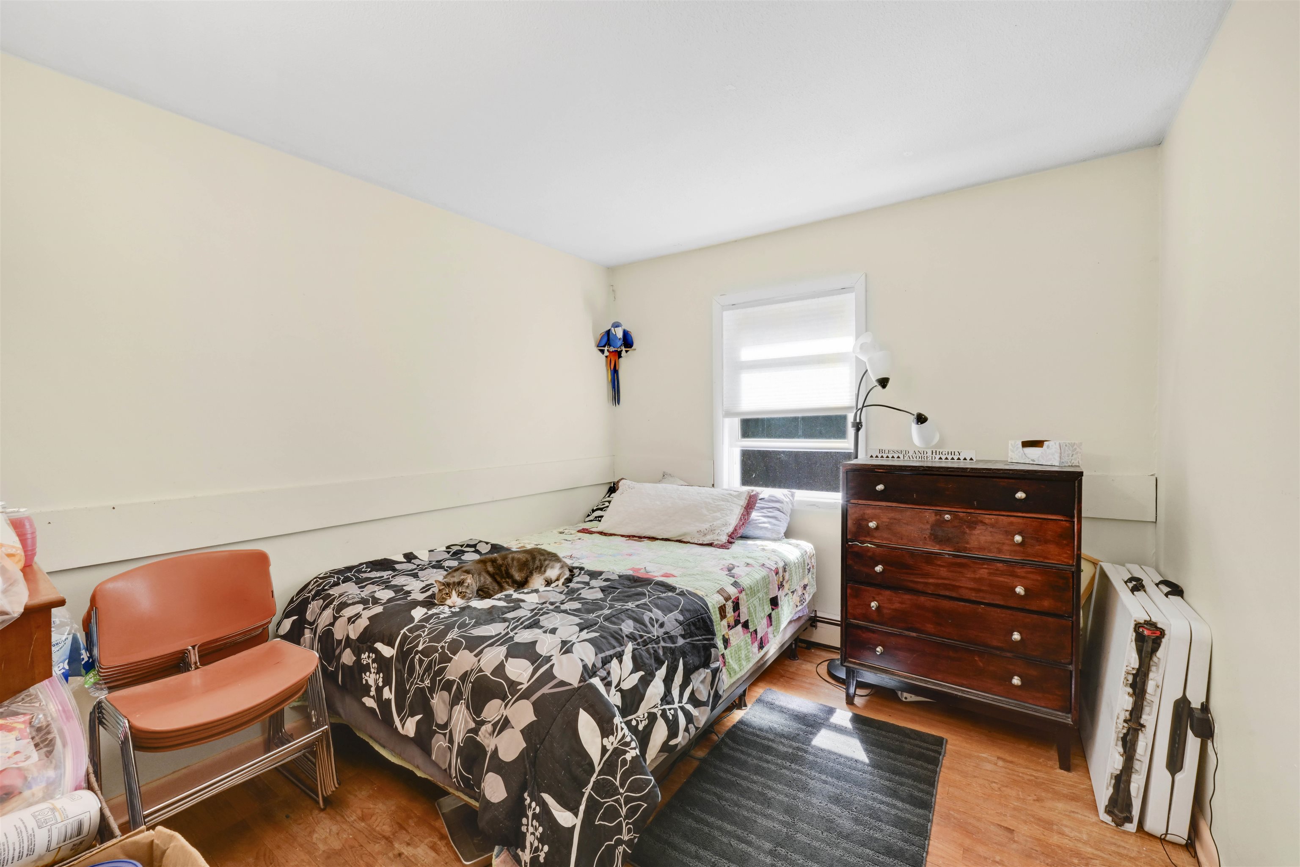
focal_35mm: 14
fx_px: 506
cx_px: 650
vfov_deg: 81.2
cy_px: 434
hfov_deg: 104.3
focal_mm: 14
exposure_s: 1/25
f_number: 14
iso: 1000
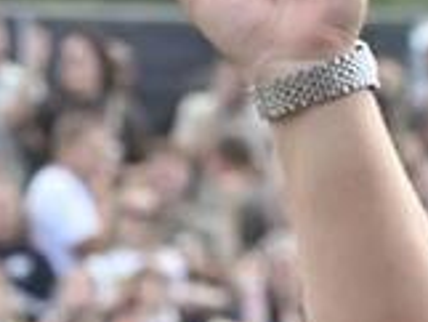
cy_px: 728
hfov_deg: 2.9
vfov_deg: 2.2
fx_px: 8402
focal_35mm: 679
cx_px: -24
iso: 400
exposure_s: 1/640
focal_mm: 115
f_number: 6.3
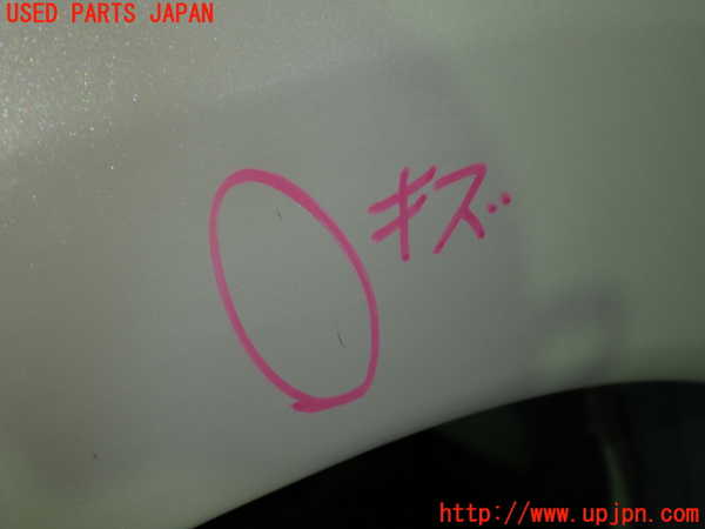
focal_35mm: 50
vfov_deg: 29.1
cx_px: 352
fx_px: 1018
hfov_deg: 38.2
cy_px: 264
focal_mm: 9.01
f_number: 3.2
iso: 200
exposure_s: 1/60
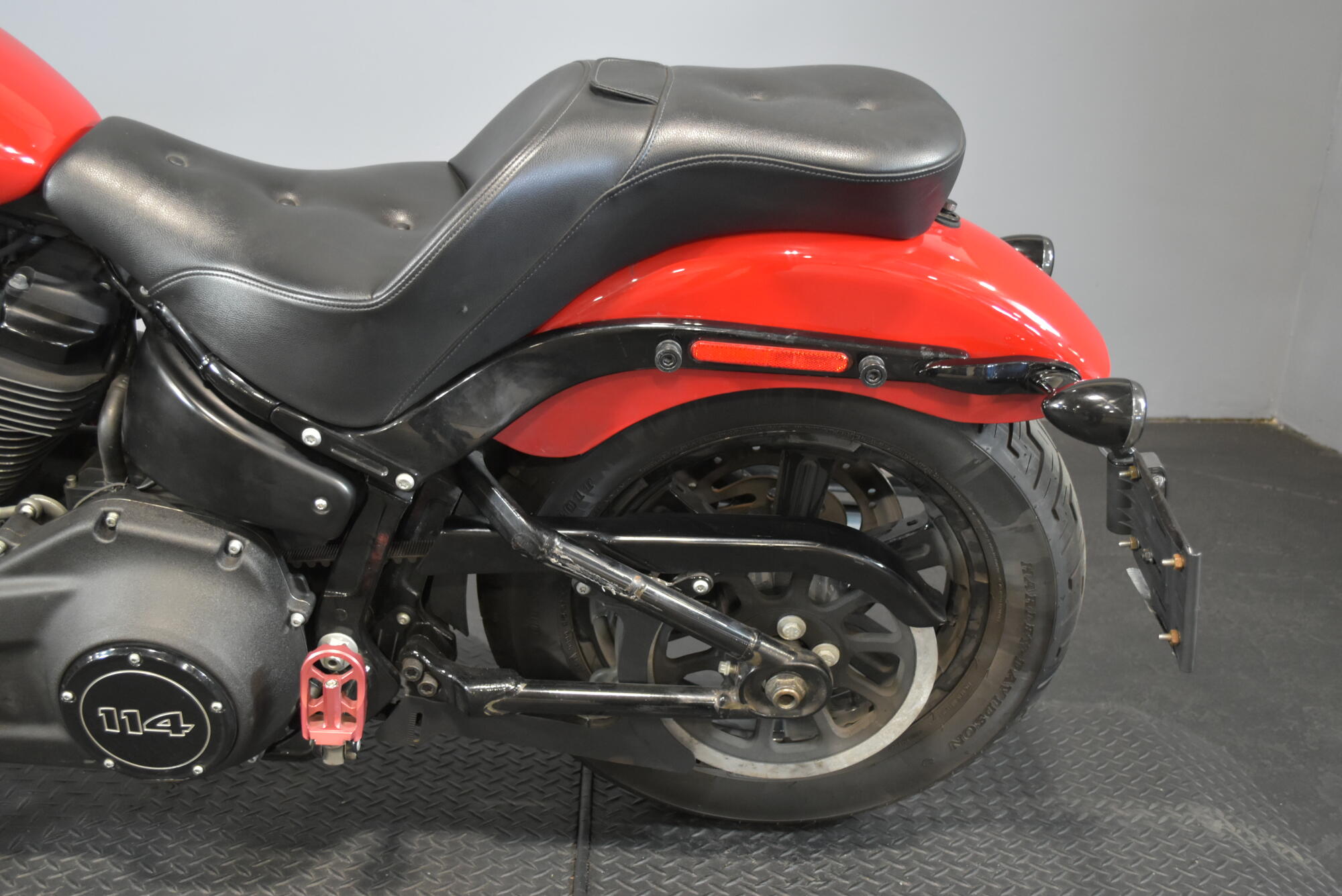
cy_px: 448
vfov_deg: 36.9
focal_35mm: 36
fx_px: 1342
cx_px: 671
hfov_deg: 53.1
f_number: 4
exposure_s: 1/15
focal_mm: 24
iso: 1600
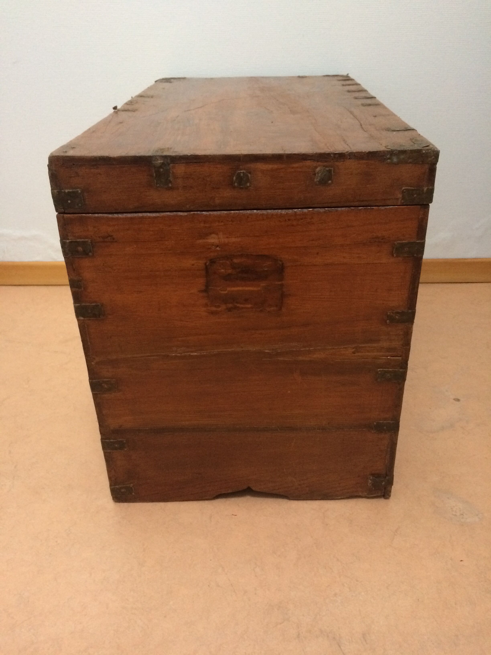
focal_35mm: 29
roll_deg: +2.6
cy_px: 328
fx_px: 548
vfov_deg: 61.7
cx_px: 246
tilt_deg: -30.8
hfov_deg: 48.2
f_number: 2.2
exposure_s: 1/25
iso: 250
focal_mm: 4.15
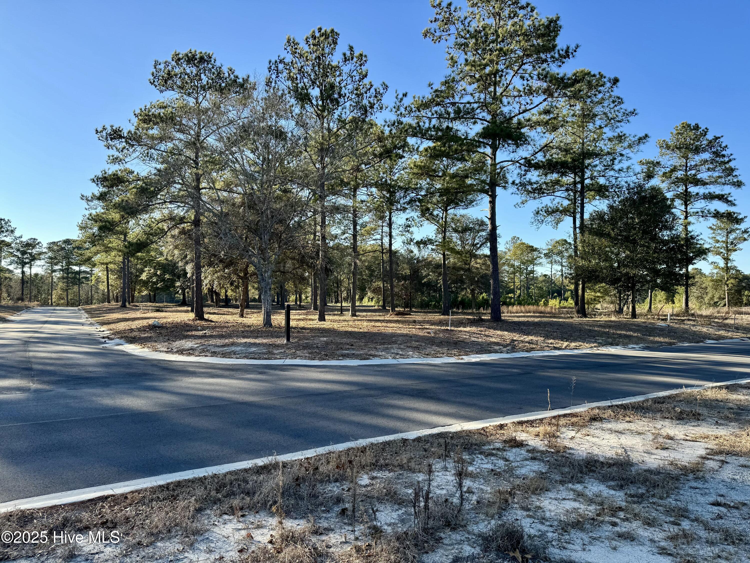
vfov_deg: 56.8
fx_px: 520
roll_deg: +0.0
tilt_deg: +1.3
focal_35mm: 24
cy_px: 282
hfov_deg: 71.6
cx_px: 375
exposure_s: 1/1425
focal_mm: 6.76
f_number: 1.78
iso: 80
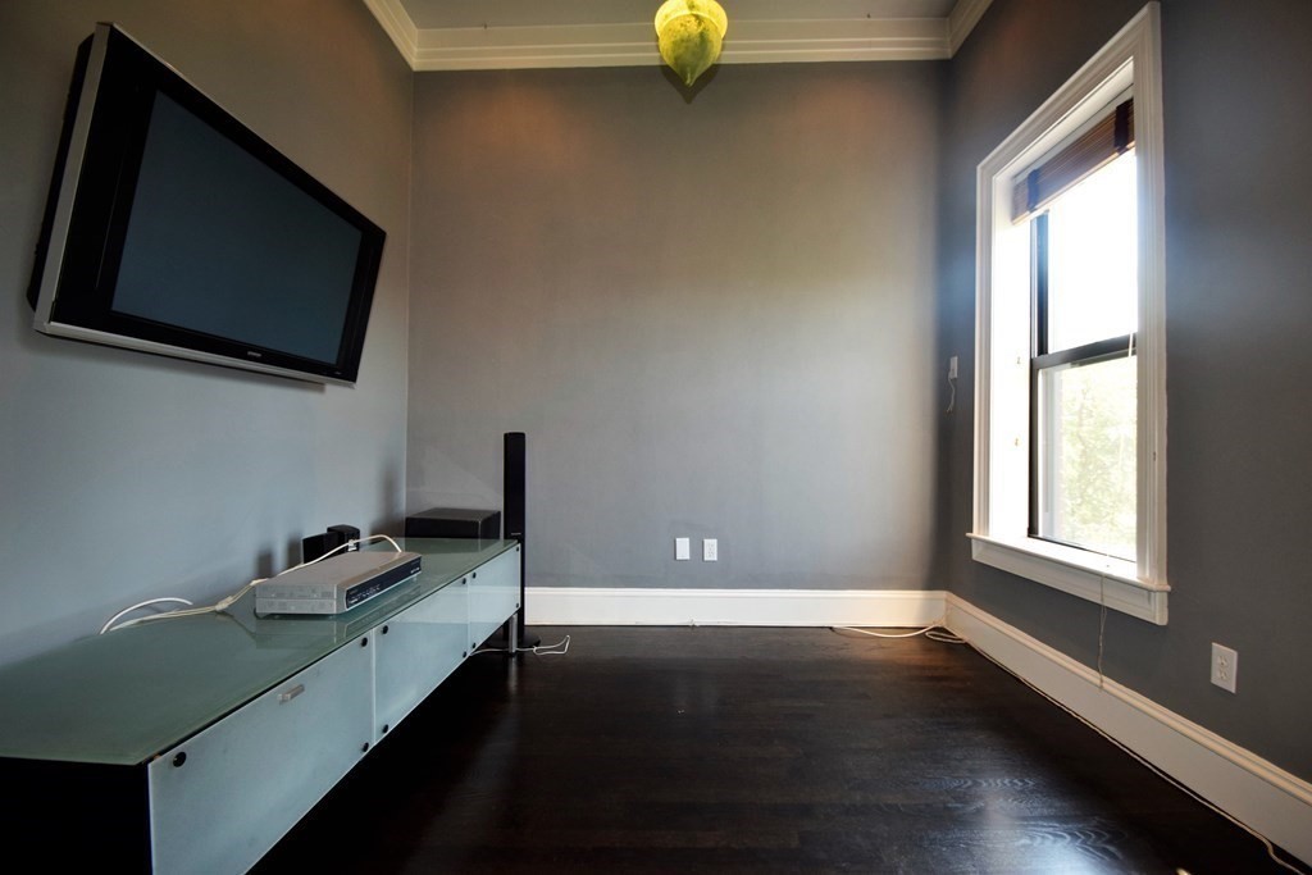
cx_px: 656
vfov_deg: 77.3
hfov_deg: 100.4
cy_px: 438
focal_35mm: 15
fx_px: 547
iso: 800
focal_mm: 10
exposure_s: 1/100
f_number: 5
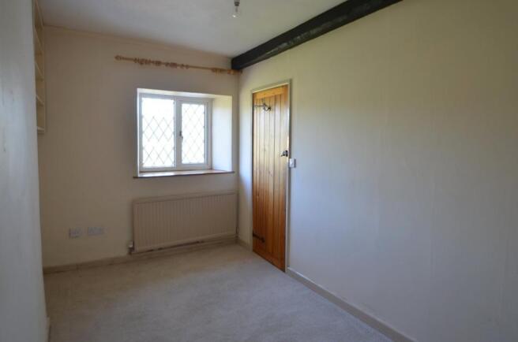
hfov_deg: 81.3
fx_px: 301
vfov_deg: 59.2
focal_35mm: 21
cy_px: 171
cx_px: 259
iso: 100
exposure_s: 1/15
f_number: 4.5
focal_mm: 14
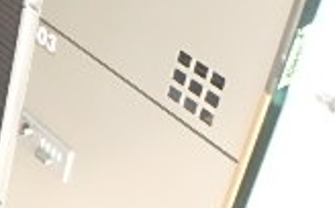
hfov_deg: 19.2
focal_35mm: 87
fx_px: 793
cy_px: -122
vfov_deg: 13.9
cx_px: -233
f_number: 3.5
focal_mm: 3.7
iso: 800
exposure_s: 1/30
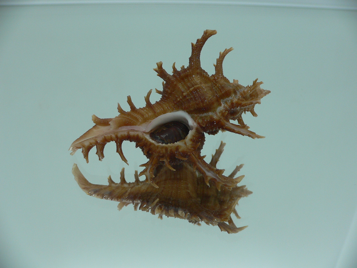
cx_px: 178
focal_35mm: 35
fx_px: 361
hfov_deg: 52.6
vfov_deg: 40.7
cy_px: 134
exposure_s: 1/60
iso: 80
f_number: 2.8
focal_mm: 4.6
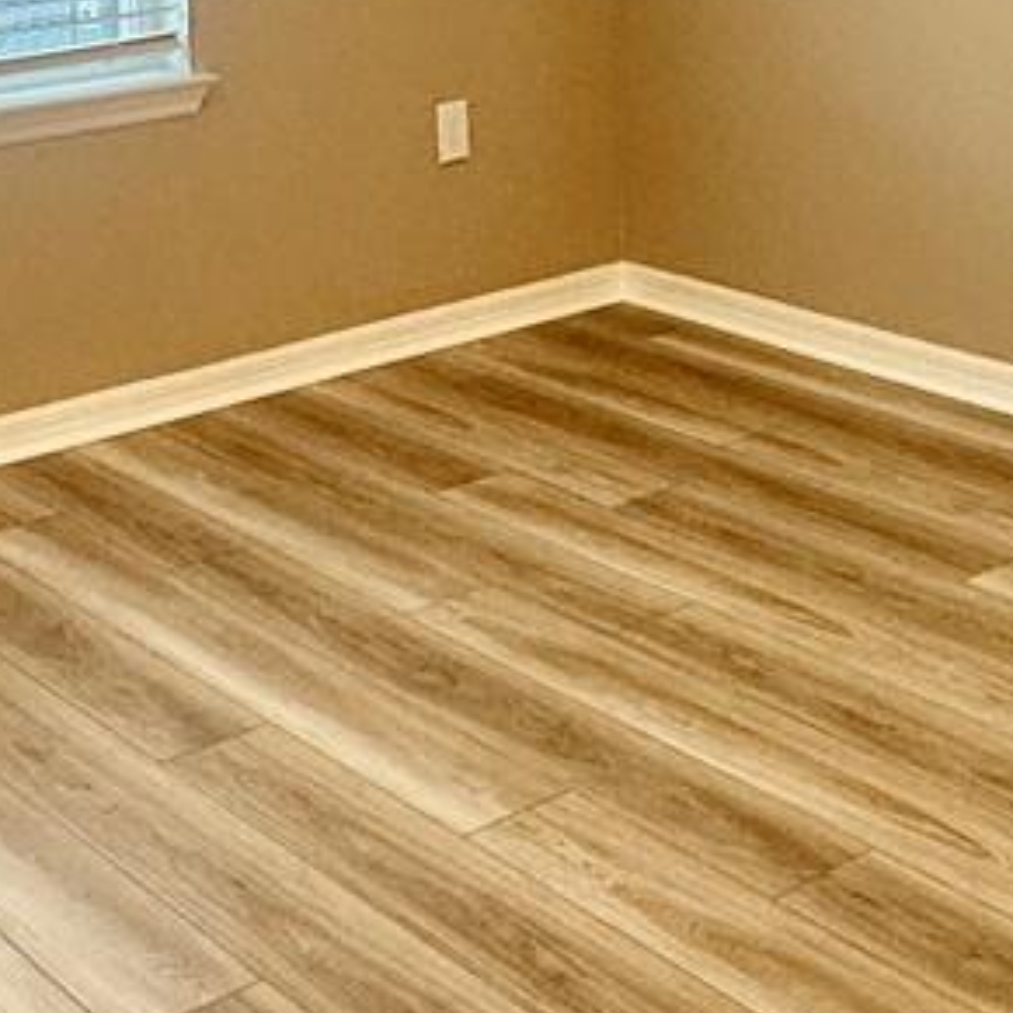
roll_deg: +1.0
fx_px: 2251
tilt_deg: -4.7
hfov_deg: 25.1
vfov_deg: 23.6
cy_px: -132
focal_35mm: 68
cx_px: 258
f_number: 2.2
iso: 50
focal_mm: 2.22
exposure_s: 1/120
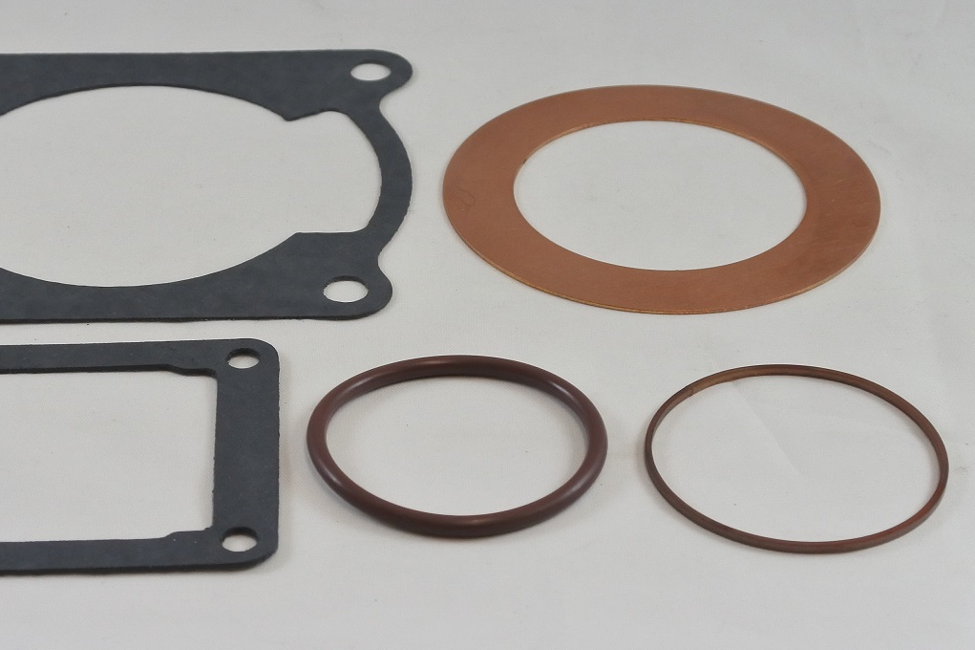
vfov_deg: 21.2
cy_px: 328
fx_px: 1733
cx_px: 375
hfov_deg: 31.3
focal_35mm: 64
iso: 400
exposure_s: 1/200
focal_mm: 17.6
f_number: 4.5
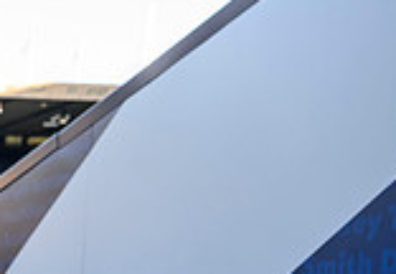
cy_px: 420
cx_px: -388
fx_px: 1080
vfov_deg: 13.6
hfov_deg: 16.2
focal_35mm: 97
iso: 500
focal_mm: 24
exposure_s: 1/160
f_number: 5.6
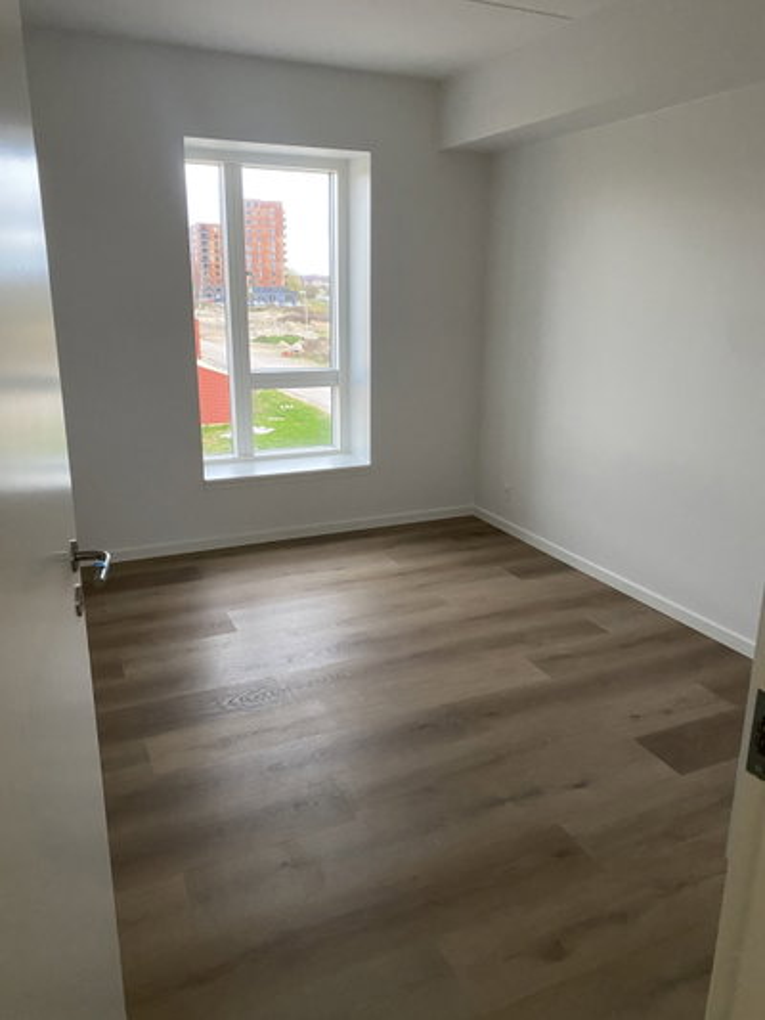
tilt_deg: -13.5
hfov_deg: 53.1
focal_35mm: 26
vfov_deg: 67.3
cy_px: 510
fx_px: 766
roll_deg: -0.4
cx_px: 382
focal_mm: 4.25
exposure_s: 1/50
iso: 400
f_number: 1.8
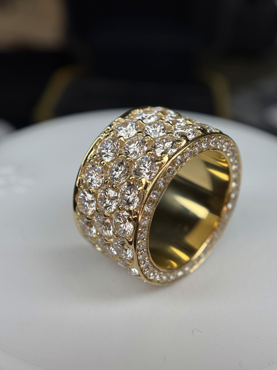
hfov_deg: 30.3
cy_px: 185
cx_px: 138
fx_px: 512
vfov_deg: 39.7
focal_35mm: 48
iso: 64
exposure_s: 1/1637
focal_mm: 6.76
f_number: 1.78
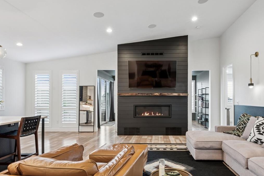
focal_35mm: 22
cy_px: 100
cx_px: 154
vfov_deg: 57.0
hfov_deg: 78.0
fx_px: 161
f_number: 11
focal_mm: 14
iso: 100
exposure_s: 2.5
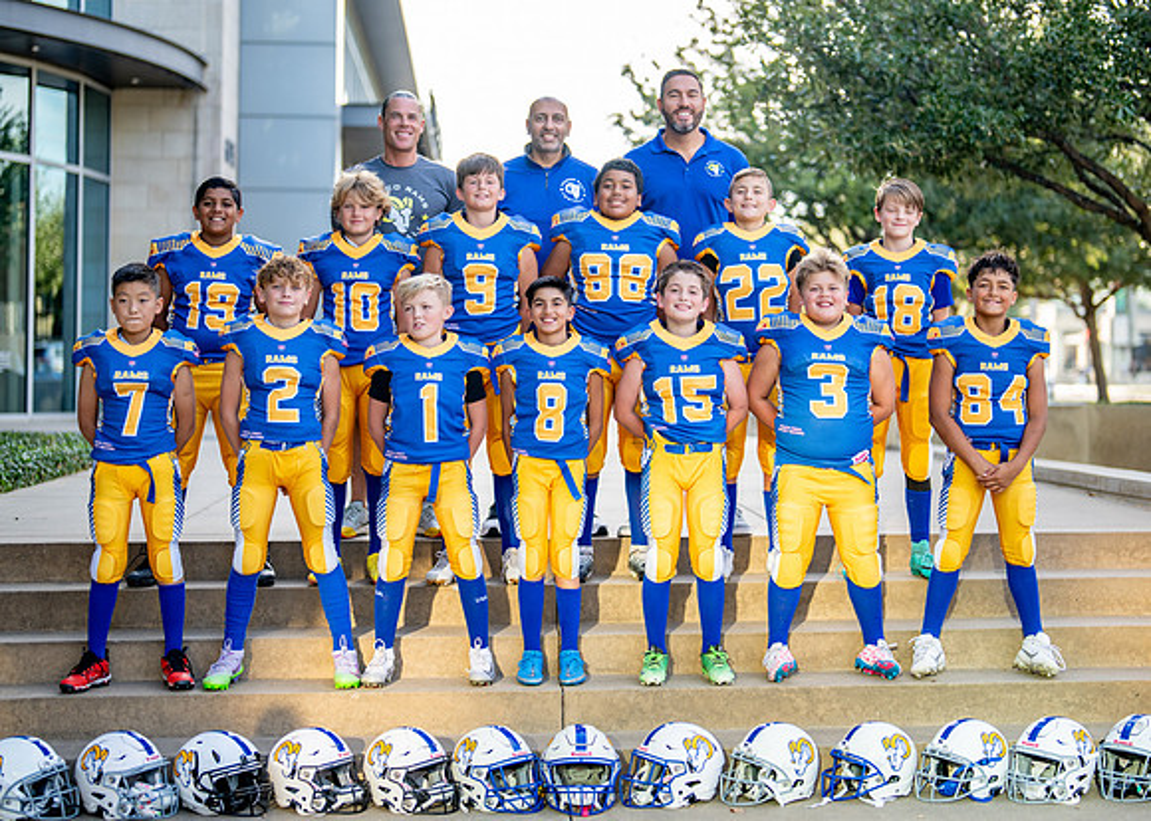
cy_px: 356
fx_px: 2083
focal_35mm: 64
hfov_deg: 30.9
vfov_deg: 22.3
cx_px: 633
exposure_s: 1/1600
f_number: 1.2
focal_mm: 50
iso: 200
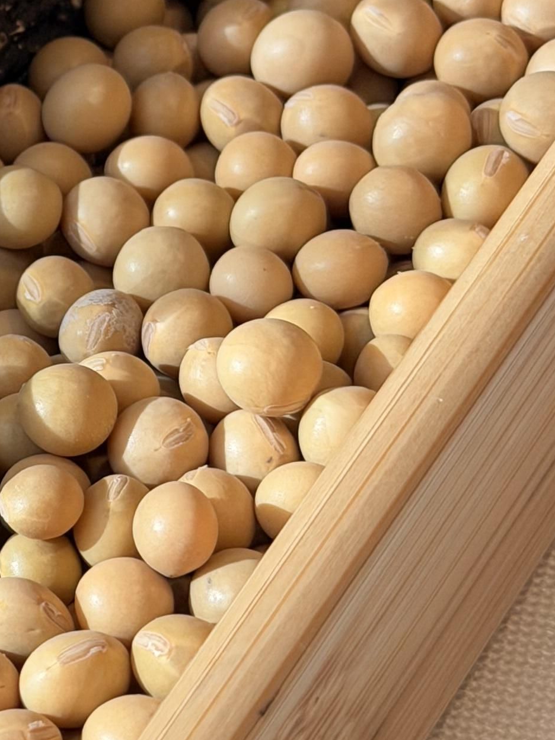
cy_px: 234
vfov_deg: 12.7
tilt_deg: -40.1
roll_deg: +17.3
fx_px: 3315
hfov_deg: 9.3
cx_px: -281
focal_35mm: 155
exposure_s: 1/100
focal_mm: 6.76
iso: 64
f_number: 1.78
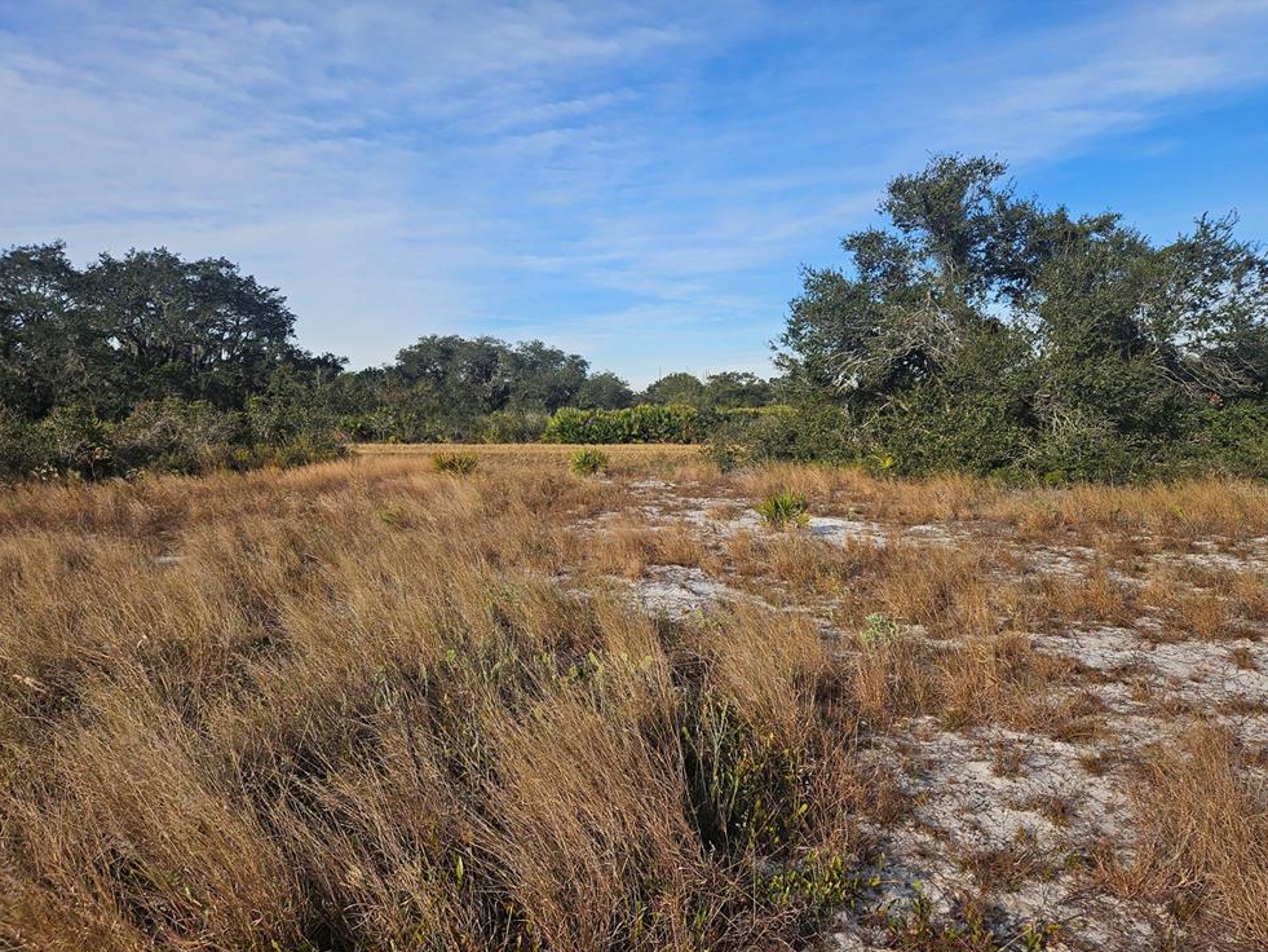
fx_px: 879
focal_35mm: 24
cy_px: 490
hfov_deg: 71.6
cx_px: 645
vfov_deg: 56.8
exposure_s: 1/2071
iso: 25
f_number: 1.8
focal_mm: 5.4
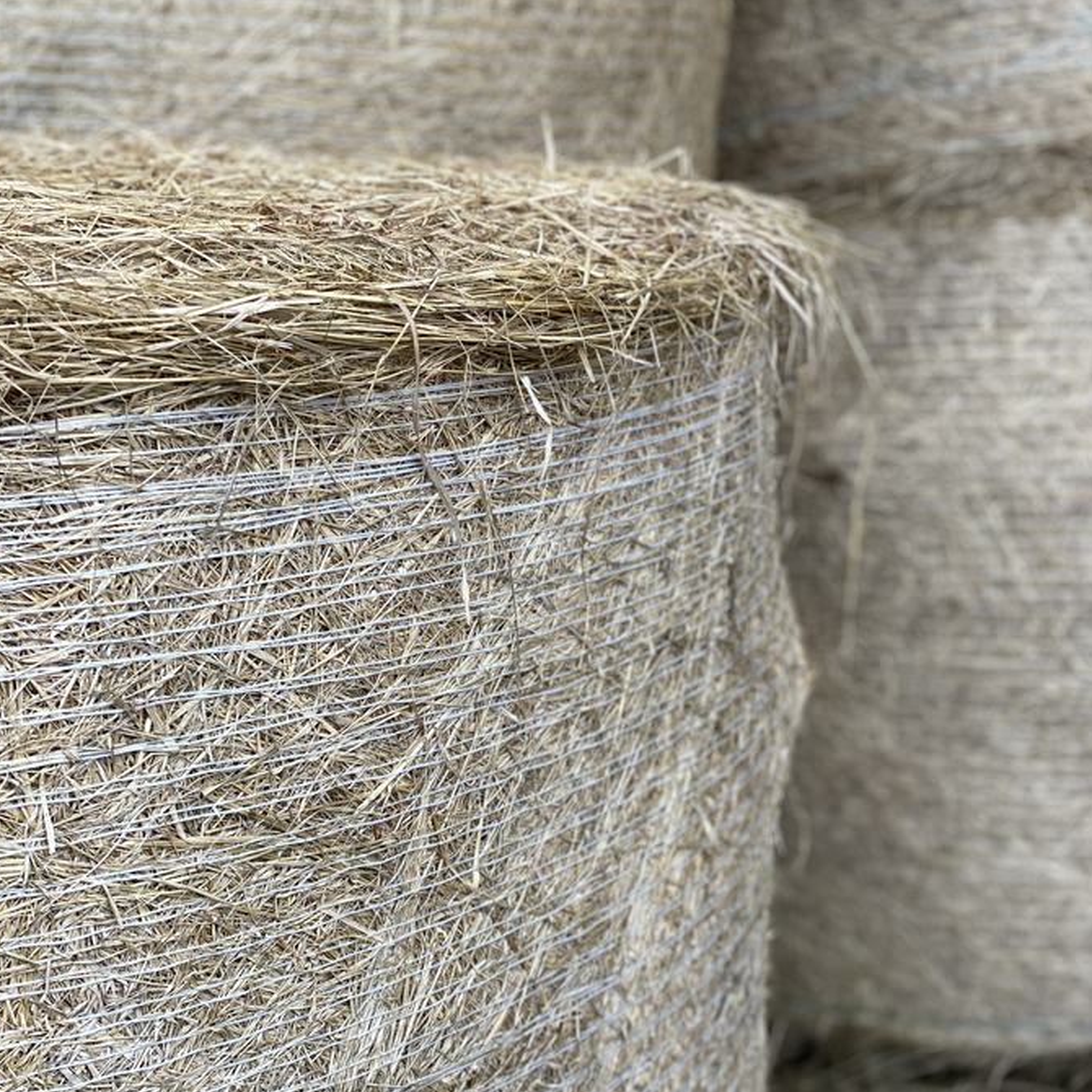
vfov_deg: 26.8
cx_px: 525
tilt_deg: -9.2
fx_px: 2284
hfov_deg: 26.9
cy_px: 653
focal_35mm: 64
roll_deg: +1.3
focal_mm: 6
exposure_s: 1/122
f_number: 2
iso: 25
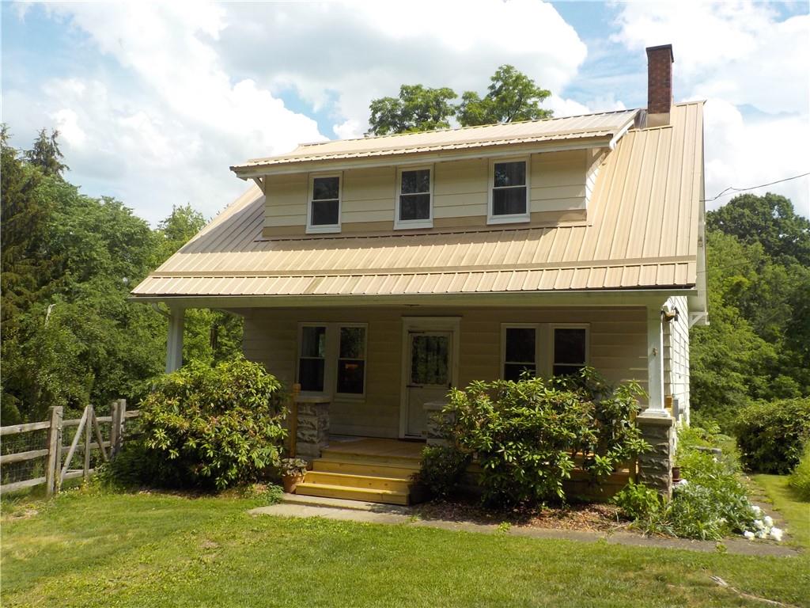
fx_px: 702
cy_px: 304
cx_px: 405
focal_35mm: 30
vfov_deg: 46.8
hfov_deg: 60.0
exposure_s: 1/1000
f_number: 3.3
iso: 125
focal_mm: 4.1
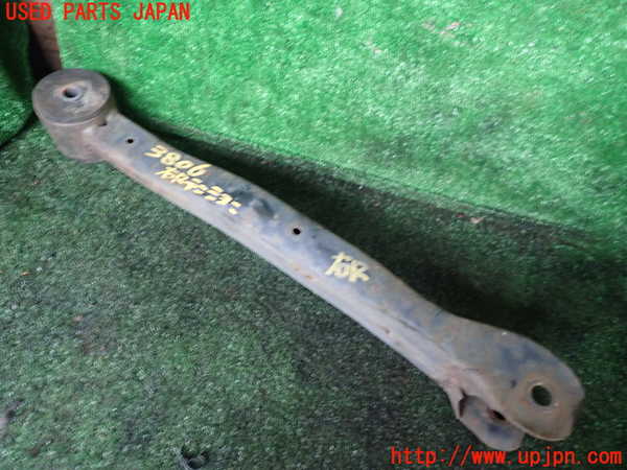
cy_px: 235
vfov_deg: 54.9
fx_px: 453
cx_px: 314
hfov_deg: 69.4
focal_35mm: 25
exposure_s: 1/30
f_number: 2
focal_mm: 4.5
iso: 640
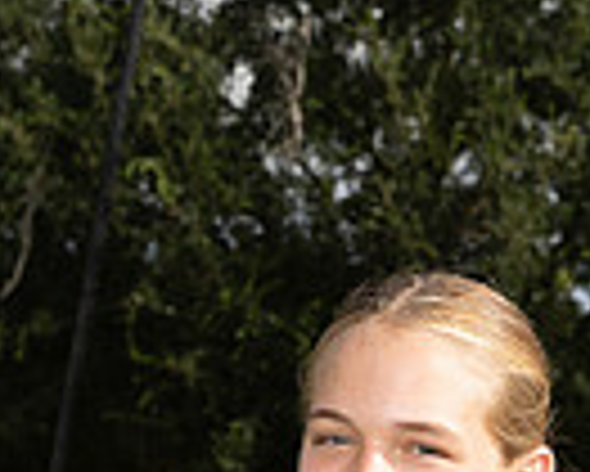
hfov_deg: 12.8
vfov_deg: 9.5
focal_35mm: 151
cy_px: 1002
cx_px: 266
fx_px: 2639
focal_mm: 47
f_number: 8
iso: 125
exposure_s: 1/250
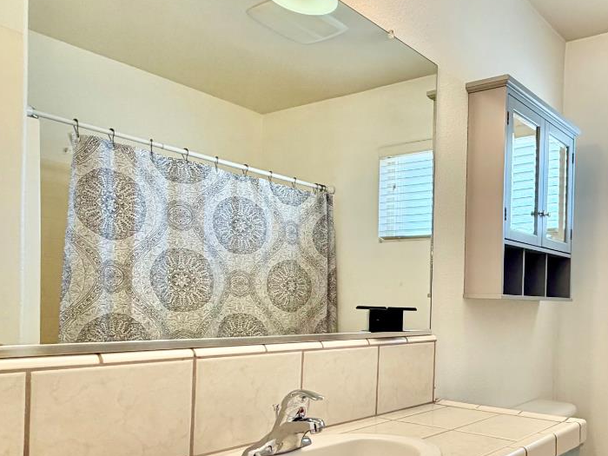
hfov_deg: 53.3
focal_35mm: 30
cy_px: 309
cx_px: 536
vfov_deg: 46.0
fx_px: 527
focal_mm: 2.22
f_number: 2.2
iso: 100
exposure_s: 1/120
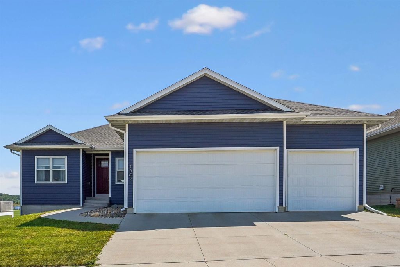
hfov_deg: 84.0
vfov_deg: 61.9
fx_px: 222
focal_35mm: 20
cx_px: 200
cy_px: 134
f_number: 8
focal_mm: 20
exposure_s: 1/1250
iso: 400
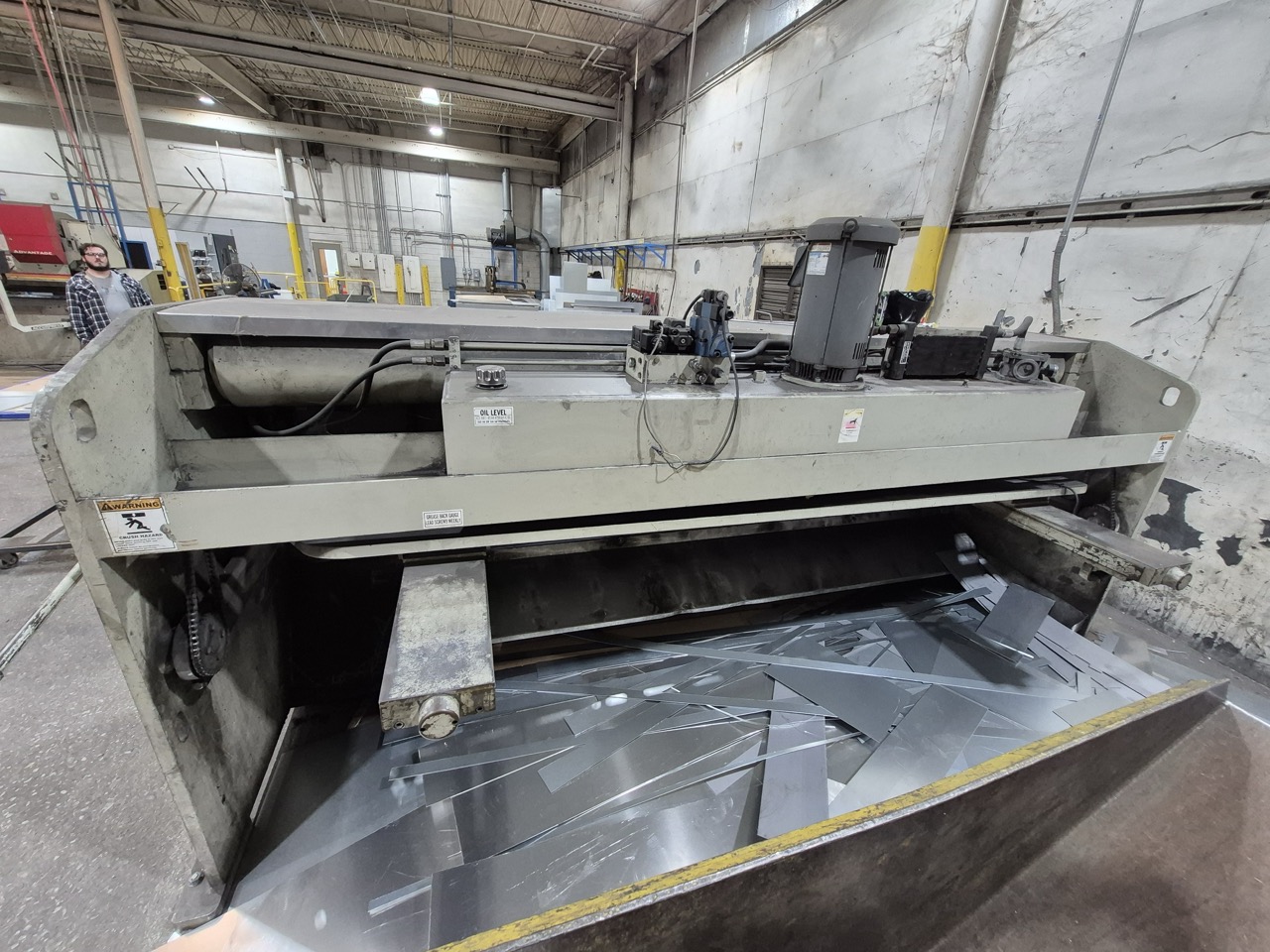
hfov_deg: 106.2
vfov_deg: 89.9
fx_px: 477
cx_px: 635
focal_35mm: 13
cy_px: 476
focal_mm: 1.74
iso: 200
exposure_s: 1/60
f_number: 2.2
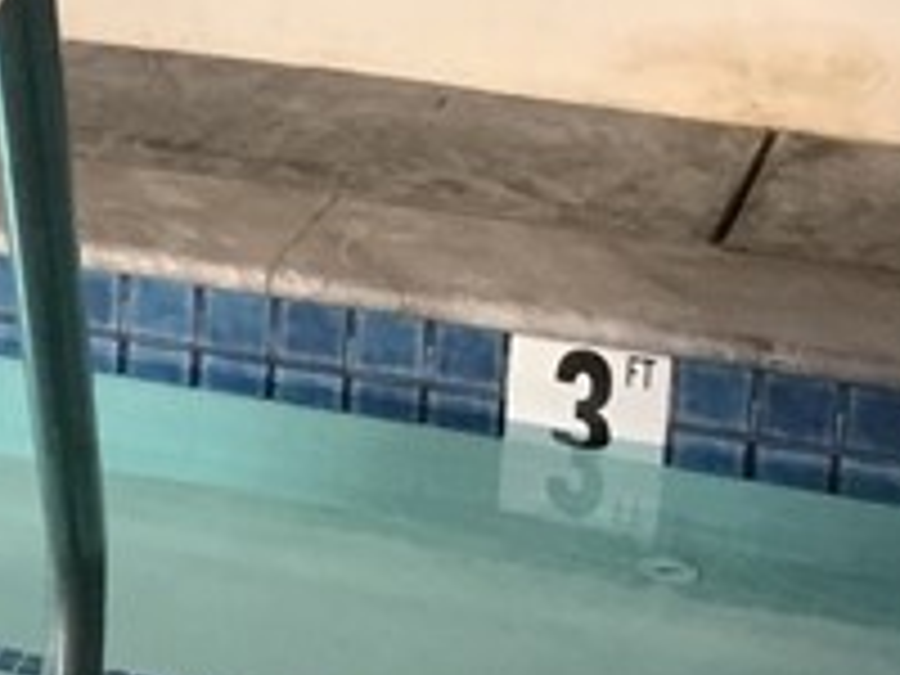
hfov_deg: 11.7
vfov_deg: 9.3
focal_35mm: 159
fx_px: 4134
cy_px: 90
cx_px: -616
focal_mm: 3.3
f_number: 2.4
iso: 80
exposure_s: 1/30
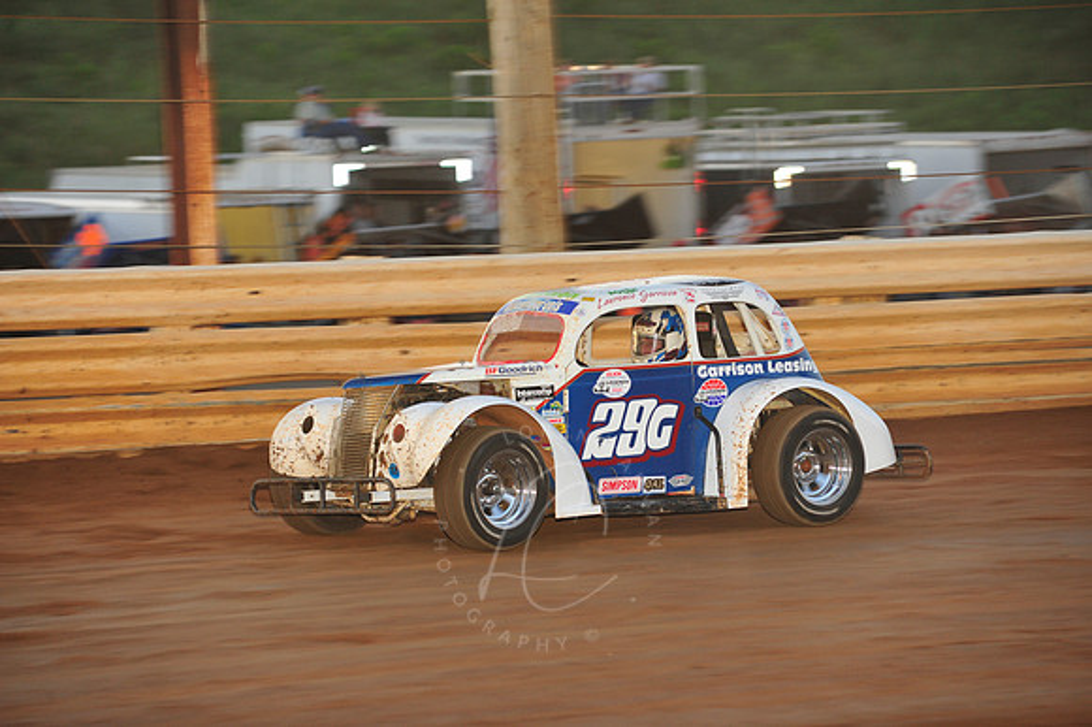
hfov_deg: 10.3
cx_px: 546
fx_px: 6063
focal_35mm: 200
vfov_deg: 6.9
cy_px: 364
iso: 800
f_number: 6.3
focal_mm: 200
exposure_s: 1/320
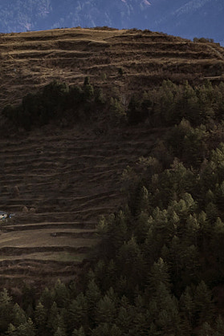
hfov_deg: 2.8
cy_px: -63
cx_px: -157
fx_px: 4548
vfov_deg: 4.2
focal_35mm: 487
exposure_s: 1/320
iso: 100
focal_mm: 85
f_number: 10
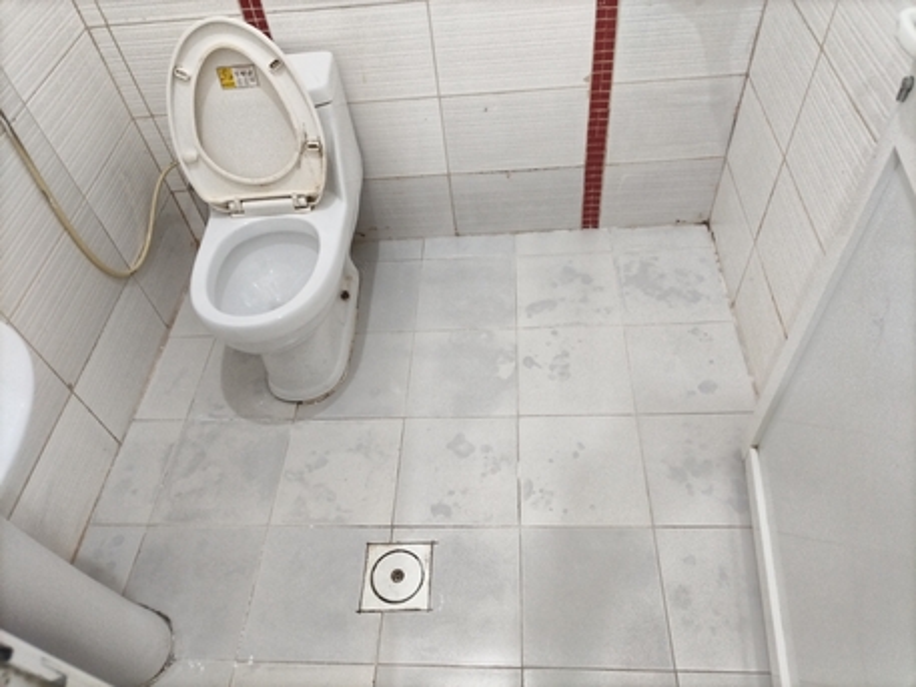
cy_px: 344
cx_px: 458
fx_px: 688
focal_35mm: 26
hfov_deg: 67.3
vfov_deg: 53.1
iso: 1055
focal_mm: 4.7
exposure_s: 1/100
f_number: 1.8
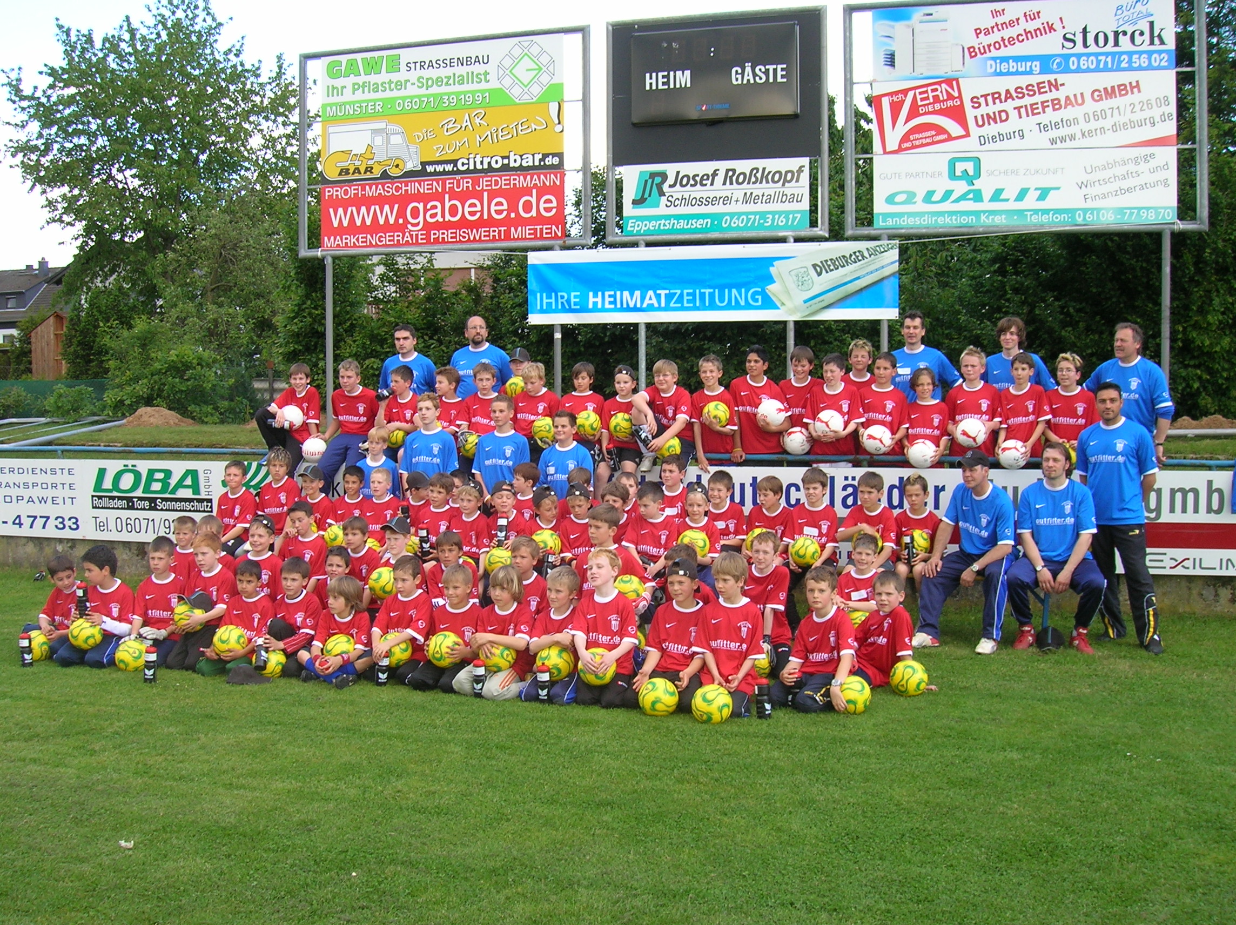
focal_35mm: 34
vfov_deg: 41.7
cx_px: 618
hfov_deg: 54.0
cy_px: 462
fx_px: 1213
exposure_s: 1/55.4
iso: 50
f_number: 4.9
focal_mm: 5.7
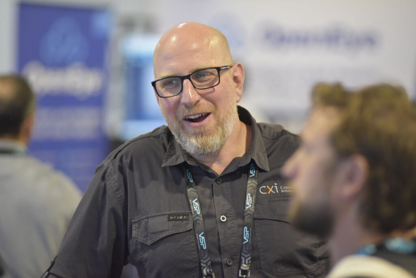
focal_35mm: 180
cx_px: 208
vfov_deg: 7.6
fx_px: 2081
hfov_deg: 11.4
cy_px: 139
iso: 6400
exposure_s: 1/200
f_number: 2.8
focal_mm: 180
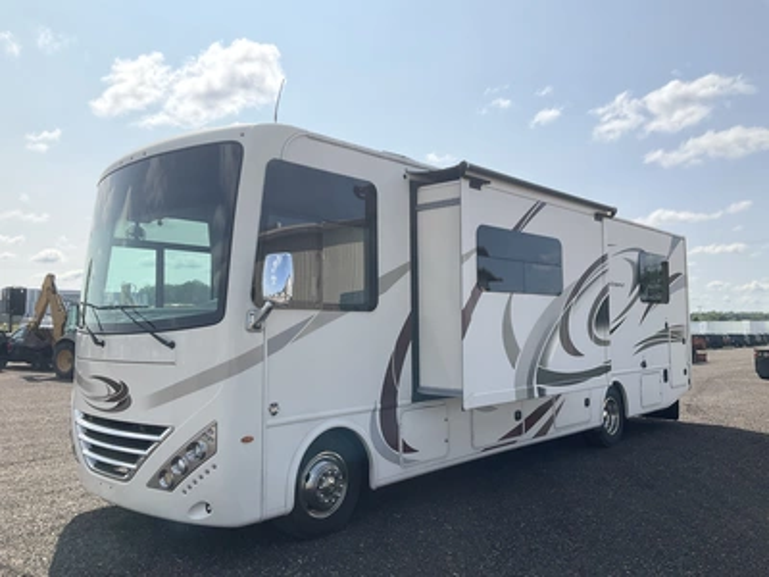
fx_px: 644
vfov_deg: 48.2
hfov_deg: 61.7
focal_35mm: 29
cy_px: 288
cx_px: 384
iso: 25
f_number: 1.8
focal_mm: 3
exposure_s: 1/2801
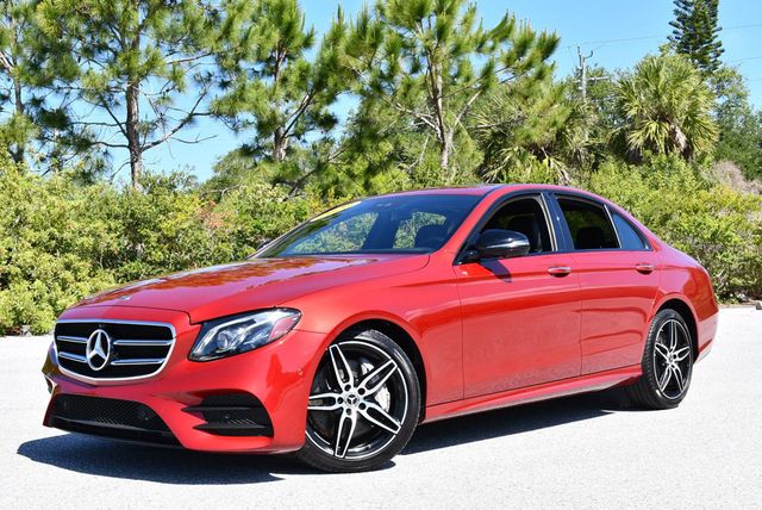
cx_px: 381
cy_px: 255
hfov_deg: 41.1
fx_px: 1017
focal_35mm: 48
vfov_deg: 28.1
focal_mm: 24
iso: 200
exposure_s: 1/250
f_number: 8
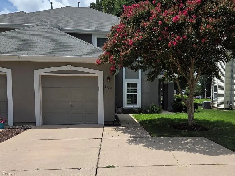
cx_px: 118
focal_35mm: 23
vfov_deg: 58.8
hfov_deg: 74.0
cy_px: 88
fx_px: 156
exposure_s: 1/7891
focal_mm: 5.4
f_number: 1.8
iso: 64
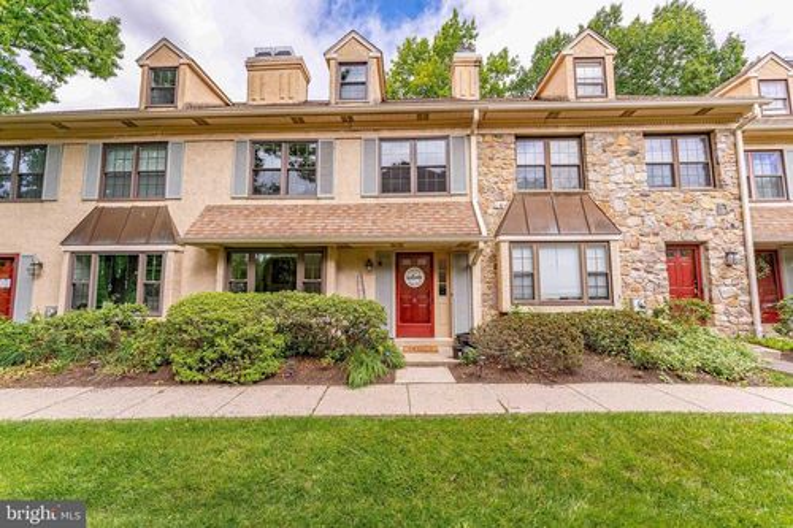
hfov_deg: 104.3
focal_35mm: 14
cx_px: 396
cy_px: 264
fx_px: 308
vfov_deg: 81.2
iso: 320
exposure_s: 1/500
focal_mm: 14
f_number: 8
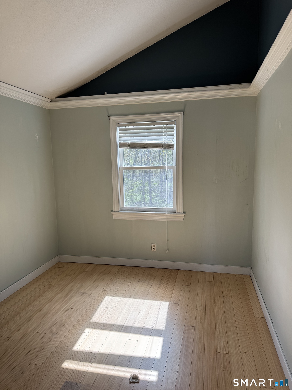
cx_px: 146
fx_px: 270
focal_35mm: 24
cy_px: 195
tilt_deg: -8.4
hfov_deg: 56.8
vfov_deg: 71.6
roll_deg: +1.4
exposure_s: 1/266
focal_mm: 6.76
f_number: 1.78
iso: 64
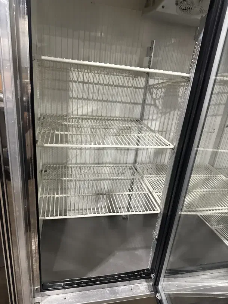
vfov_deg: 71.6
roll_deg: -11.7
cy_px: 152
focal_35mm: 24
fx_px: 211
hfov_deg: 56.8
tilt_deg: -22.8
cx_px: 114
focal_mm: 6.86
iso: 320
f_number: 1.78
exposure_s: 1/60
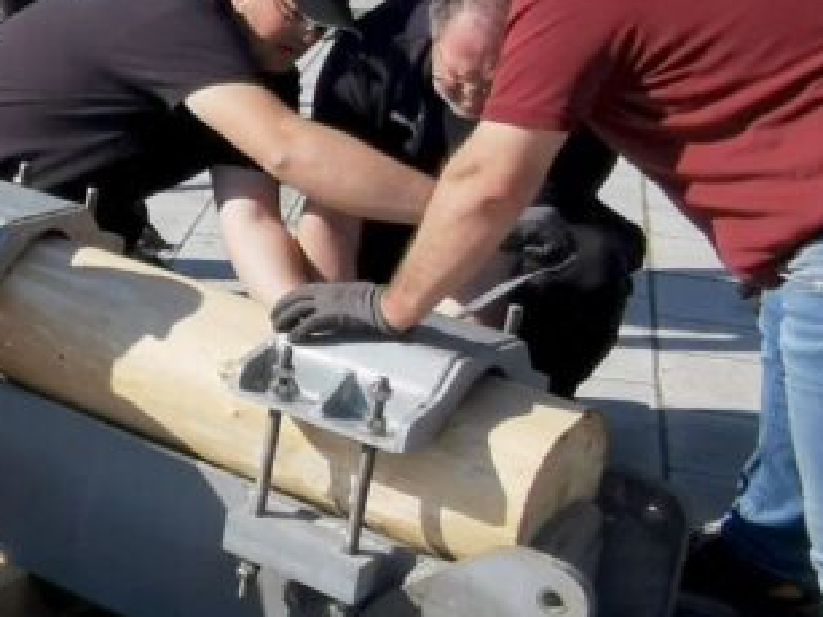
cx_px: -512
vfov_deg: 17.7
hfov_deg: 19.7
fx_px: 1949
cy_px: 72
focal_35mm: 82
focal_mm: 2.35
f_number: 2.2
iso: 50
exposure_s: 1/1908
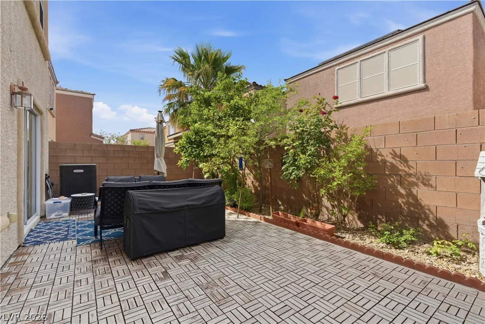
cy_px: 162
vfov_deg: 73.8
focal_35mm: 16
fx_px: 216
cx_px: 242
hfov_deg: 96.7
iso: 400
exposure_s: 1/5000
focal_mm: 16
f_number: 9
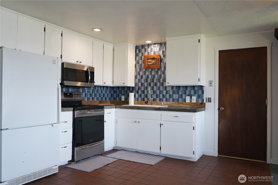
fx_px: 224
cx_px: 139
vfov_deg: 45.0
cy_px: 92
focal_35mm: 29
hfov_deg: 63.7
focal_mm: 29
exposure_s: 1/25
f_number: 4.5
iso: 200
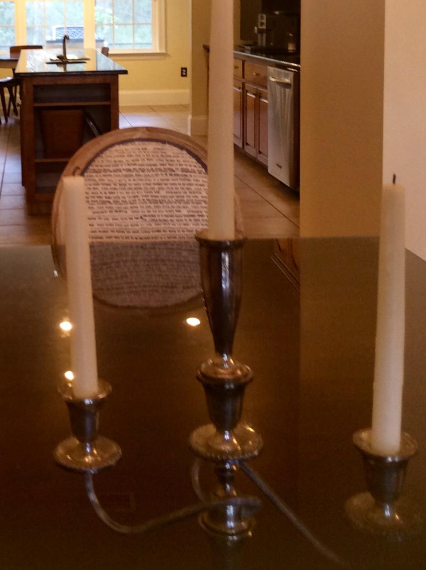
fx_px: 922
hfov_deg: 25.5
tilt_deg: -6.8
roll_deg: +0.8
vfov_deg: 33.1
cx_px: 77
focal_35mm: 56
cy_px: 91
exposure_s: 1/24
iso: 64
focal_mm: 3.3
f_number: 2.4
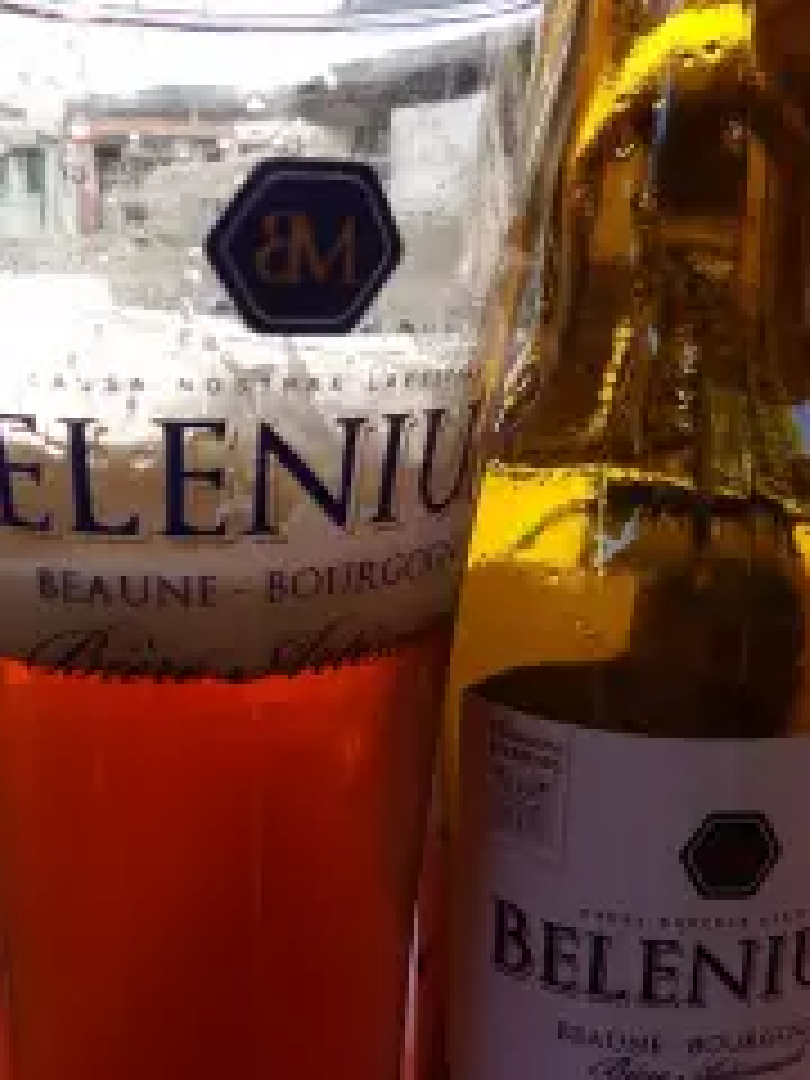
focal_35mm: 40
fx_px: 1248
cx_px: 459
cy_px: 648
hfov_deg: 35.9
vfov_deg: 46.5
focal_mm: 4.3
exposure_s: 1/114
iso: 100
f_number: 3.2
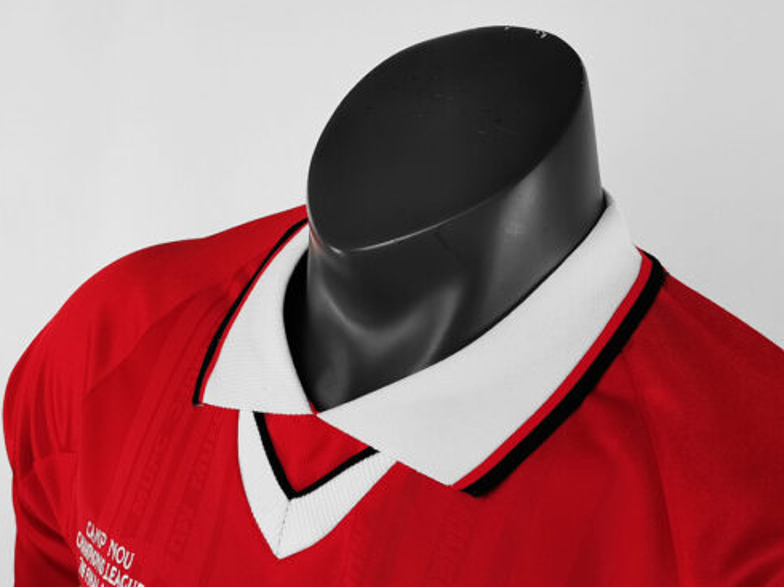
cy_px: 286
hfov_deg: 38.9
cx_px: 370
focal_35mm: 49
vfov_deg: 29.6
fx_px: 1109
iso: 160
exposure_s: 1/100
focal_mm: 5.58
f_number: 1.8
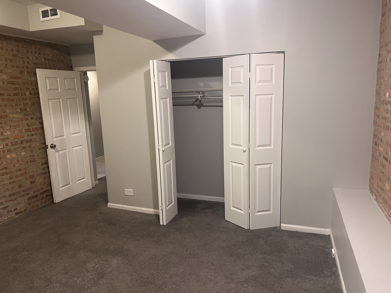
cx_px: 196
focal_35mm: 26
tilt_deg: -10.6
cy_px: 146
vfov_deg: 53.1
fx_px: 294
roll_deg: +2.1
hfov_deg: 67.3
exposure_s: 1/60
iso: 200
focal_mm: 5.7
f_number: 1.5
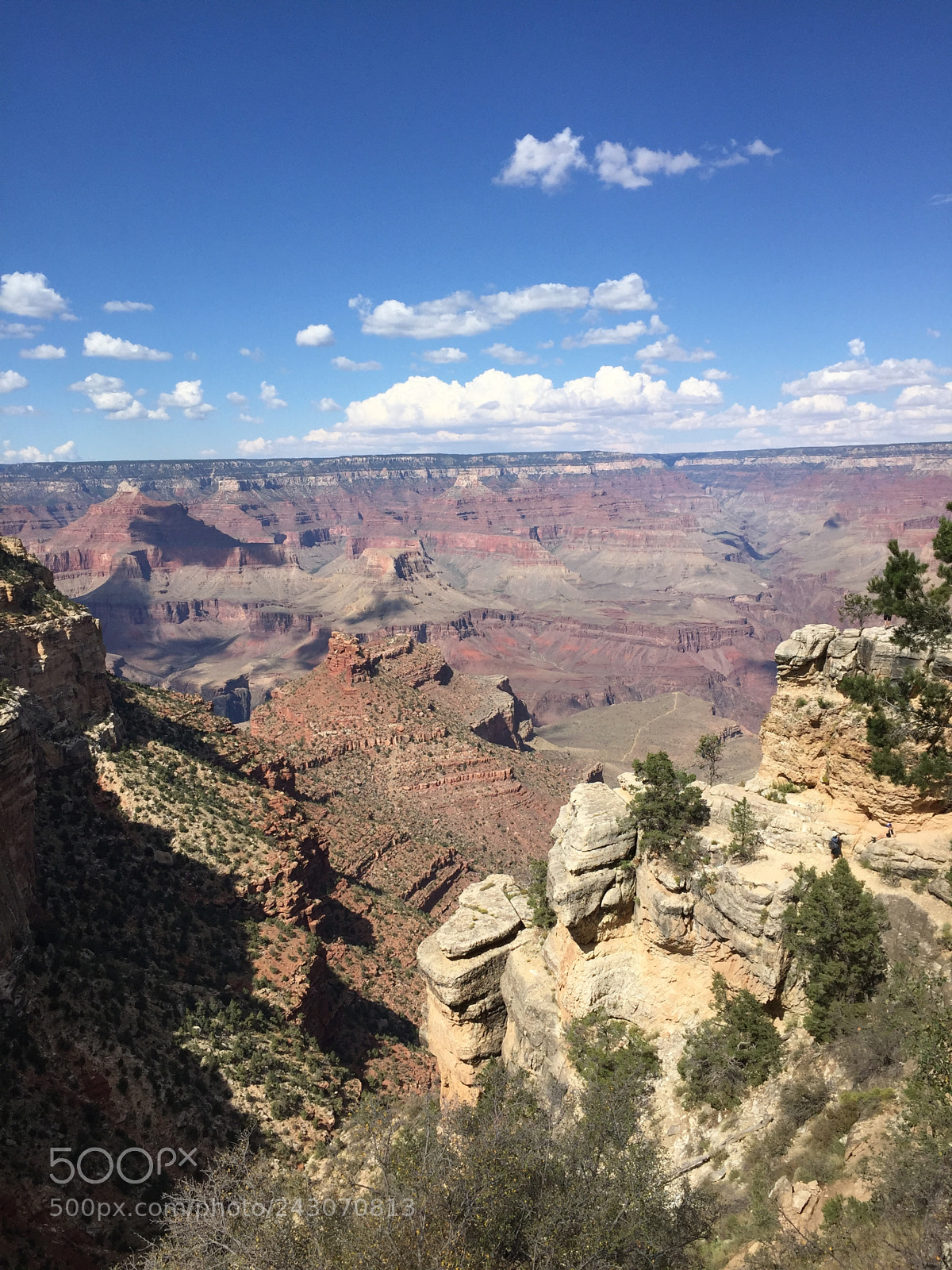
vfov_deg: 61.7
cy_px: 635
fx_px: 1063
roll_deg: +1.8
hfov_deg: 48.2
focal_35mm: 29
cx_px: 476
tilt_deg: -7.2
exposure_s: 1/2825
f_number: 2.2
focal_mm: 4.15
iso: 32
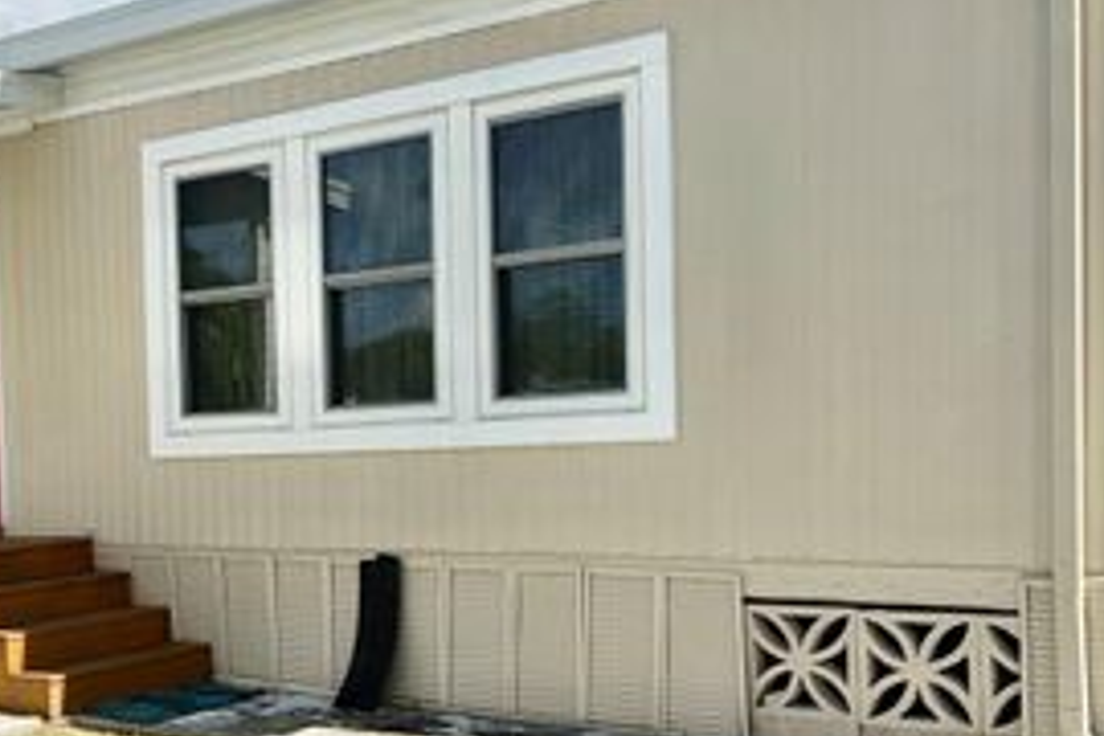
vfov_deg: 26.8
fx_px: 1533
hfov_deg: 38.5
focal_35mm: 50
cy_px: 493
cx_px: 270
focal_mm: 5.96
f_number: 1.6
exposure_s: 1/3623
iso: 50
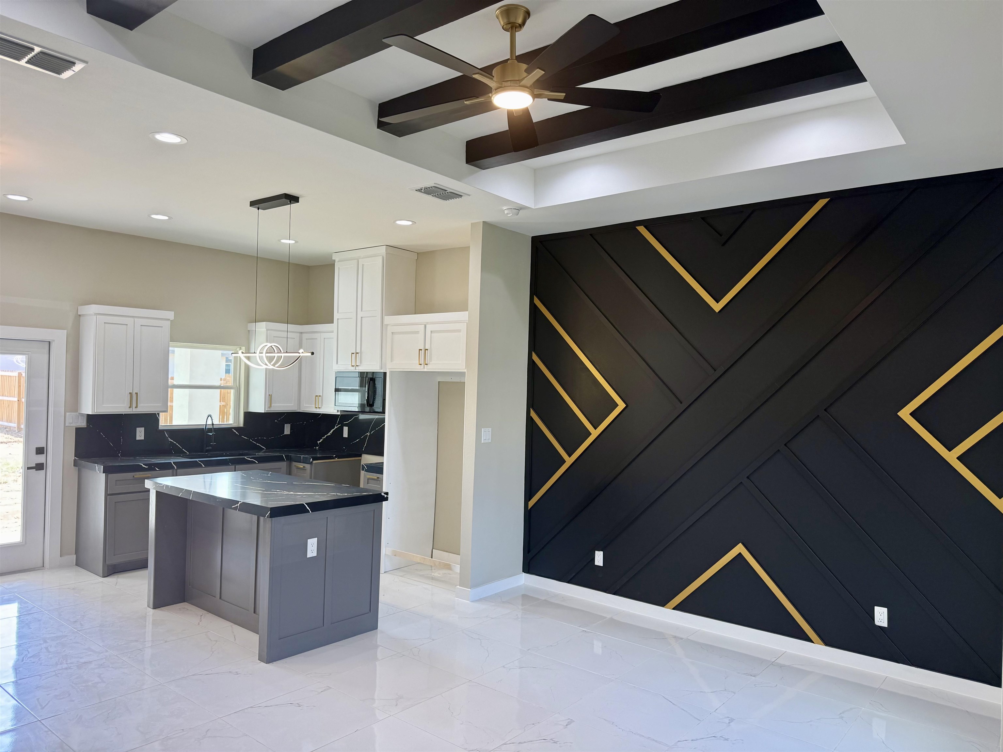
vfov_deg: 56.8
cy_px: 376
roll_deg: -1.3
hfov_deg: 71.6
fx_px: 695
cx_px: 502
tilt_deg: +1.3
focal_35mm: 24
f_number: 1.78
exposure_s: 1/120
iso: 80
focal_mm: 6.76
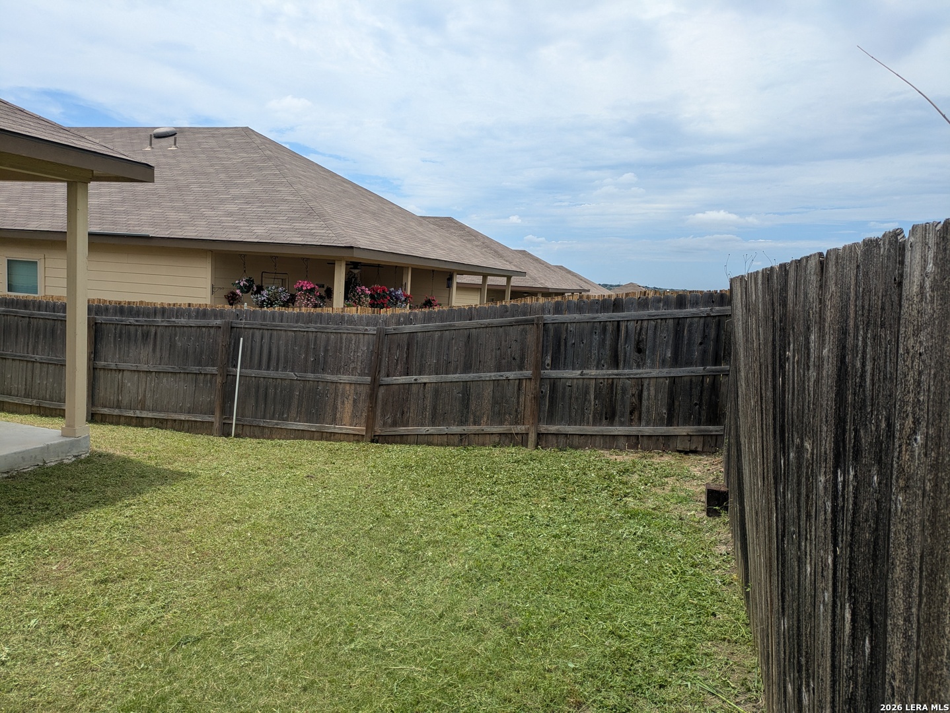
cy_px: 356
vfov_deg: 54.9
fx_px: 686
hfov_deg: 69.4
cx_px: 475
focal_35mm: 25
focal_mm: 5.43
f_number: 1.89
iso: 46
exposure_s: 1/2538
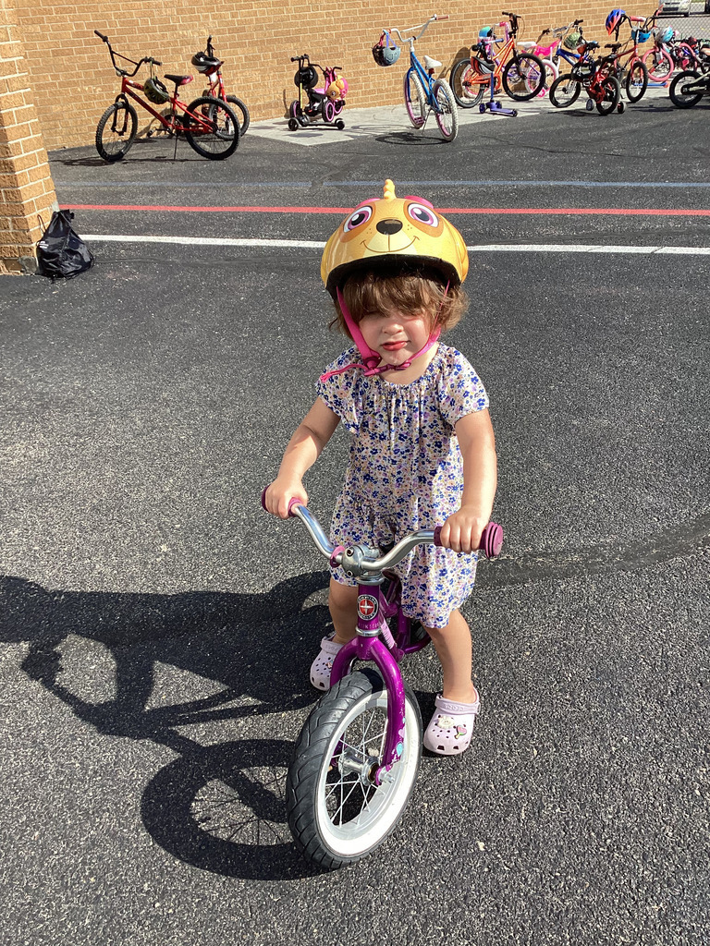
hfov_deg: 45.4
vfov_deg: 58.4
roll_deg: +3.0
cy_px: 473
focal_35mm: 31
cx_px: 355
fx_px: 848
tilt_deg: -30.3
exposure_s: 1/936
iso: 25
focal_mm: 3.3
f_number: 2.4
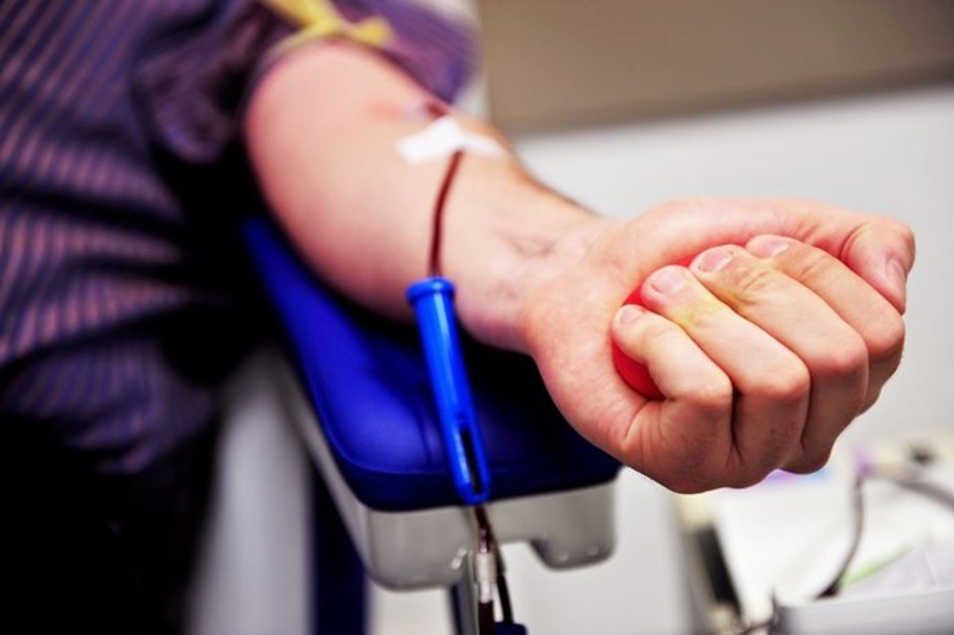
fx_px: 1854
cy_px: 318
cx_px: 477
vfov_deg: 19.4
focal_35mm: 70
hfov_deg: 28.9
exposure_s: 1/50
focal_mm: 70
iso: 200
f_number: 3.2
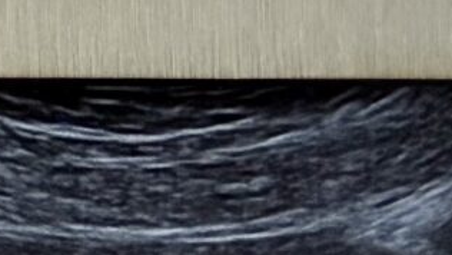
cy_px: 460
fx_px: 1786
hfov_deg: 12.7
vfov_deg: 7.9
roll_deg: -0.3
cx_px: -448
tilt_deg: -1.2
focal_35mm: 149
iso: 320
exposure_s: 1/66
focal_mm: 2.22
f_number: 2.2
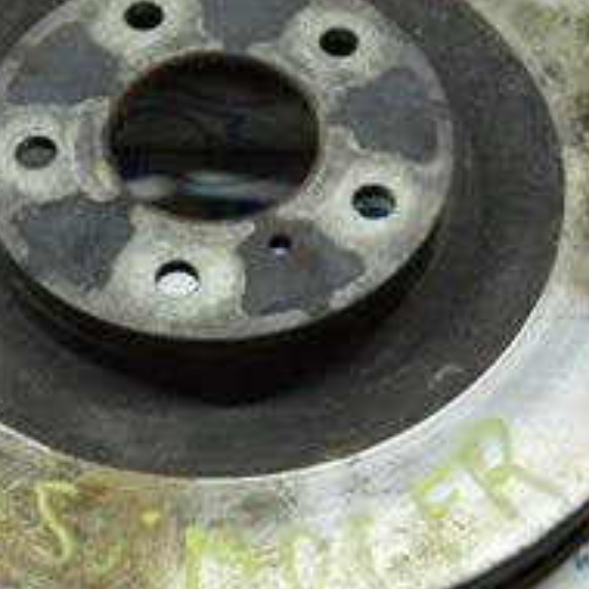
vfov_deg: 20.1
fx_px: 1656
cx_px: 226
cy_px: 209
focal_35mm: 86
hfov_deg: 20.1
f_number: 6.3
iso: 6400
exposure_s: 1/250
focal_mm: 20
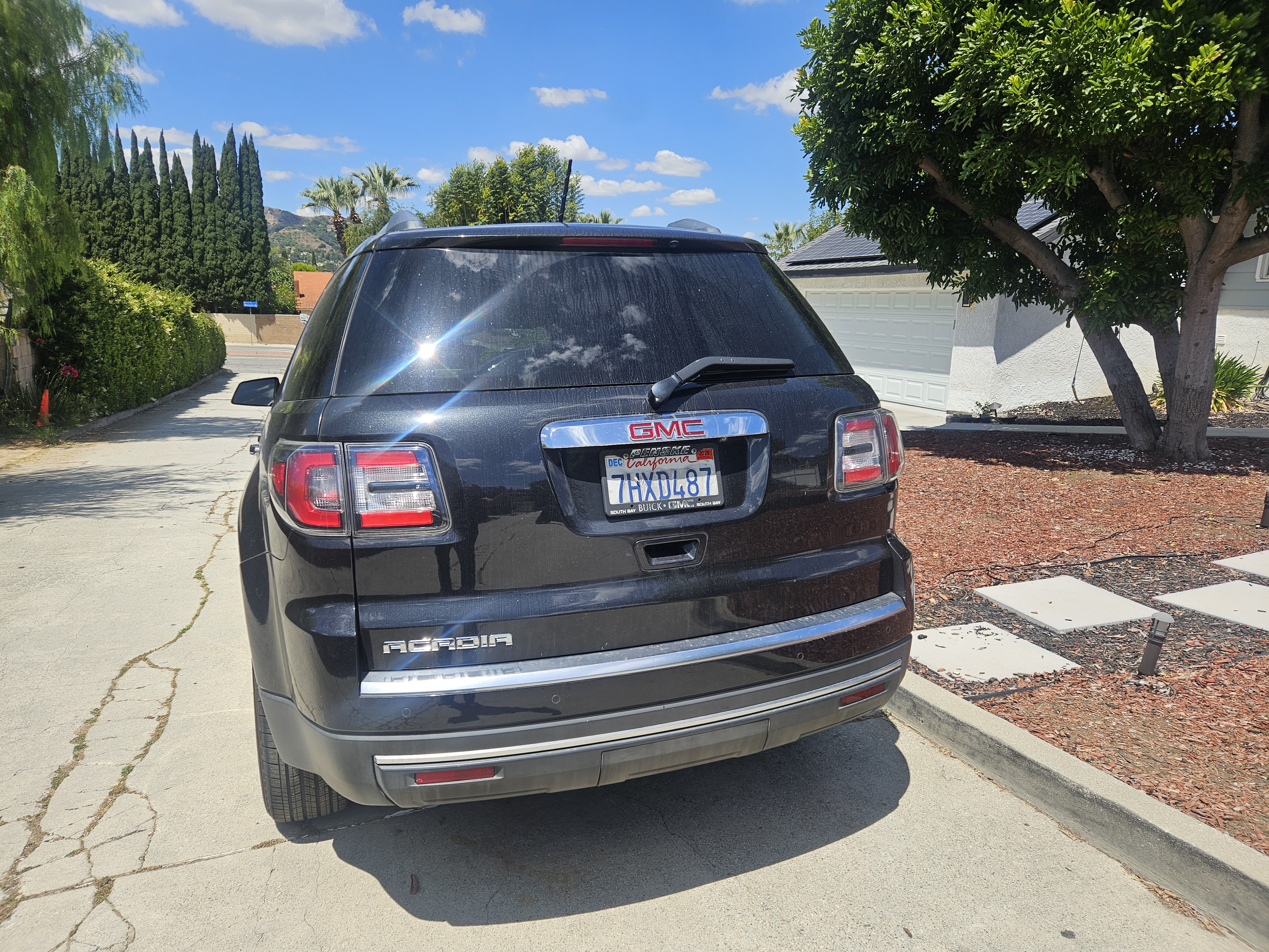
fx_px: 843
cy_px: 476
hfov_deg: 73.9
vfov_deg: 58.9
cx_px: 634
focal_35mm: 23
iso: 25
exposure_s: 1/1668
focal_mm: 5.4
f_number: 1.8
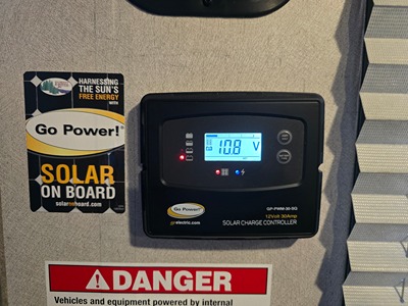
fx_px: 271
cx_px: 204
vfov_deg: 58.9
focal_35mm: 23
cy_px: 153
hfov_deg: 73.9
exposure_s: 1/60
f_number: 1.7
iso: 800
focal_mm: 6.3
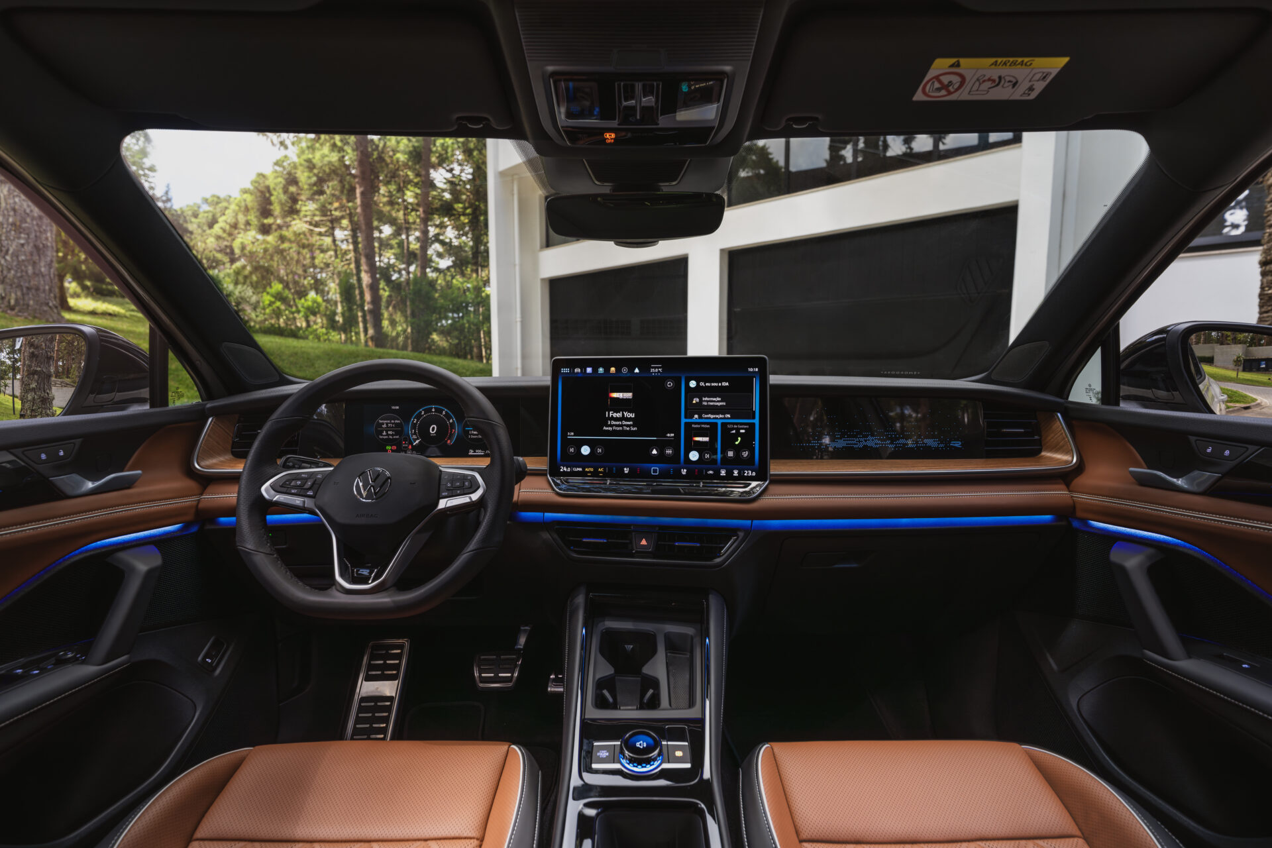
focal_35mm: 16
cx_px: 636
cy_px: 424
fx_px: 565
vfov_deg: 73.7
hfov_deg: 96.7
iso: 100
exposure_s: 1/160
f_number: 4
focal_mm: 16
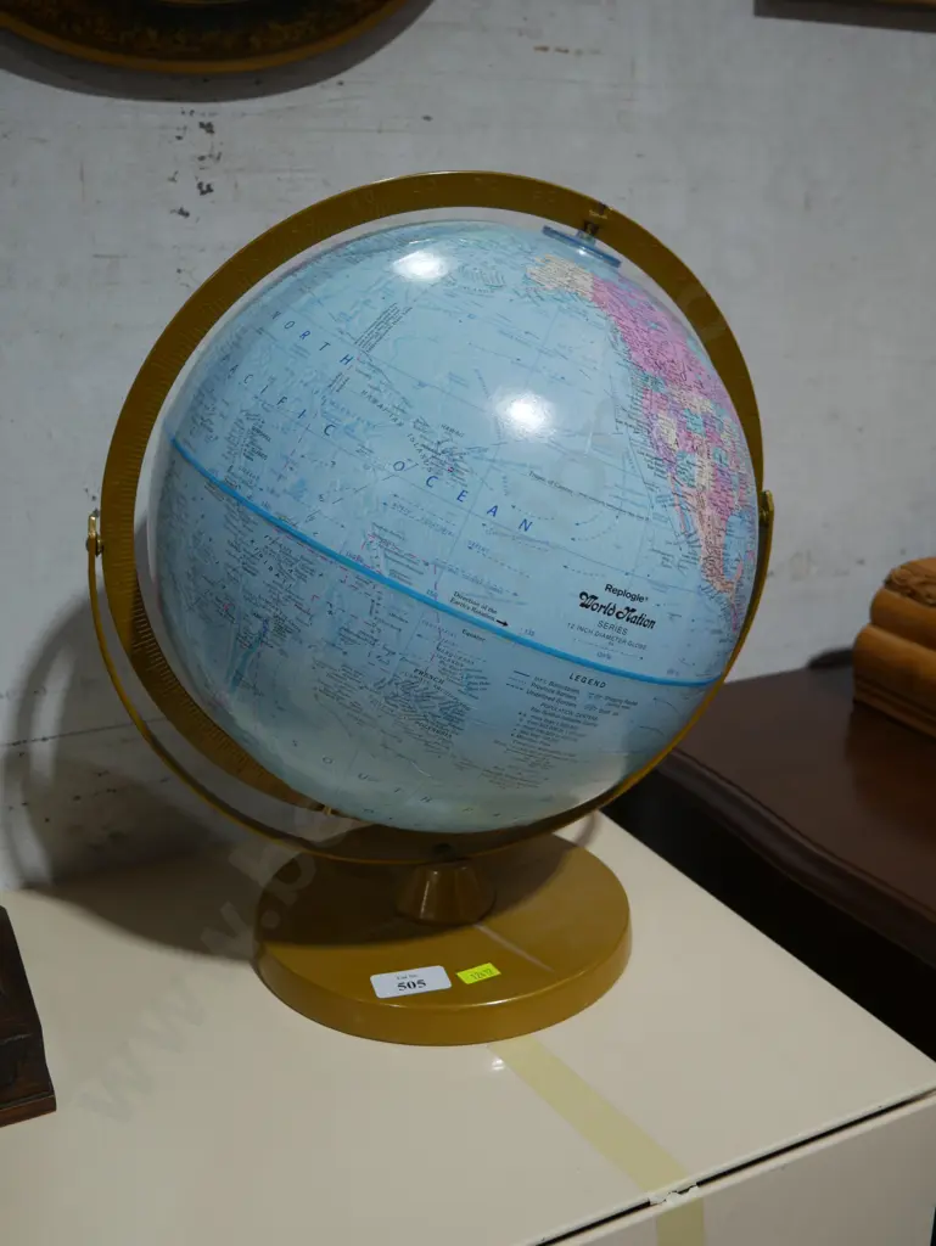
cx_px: 468
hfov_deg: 39.7
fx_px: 1297
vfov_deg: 51.3
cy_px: 623
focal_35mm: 36
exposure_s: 1/80
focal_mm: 18
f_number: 4
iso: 200
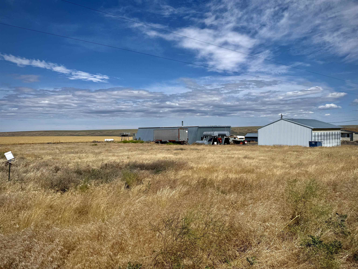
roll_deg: +1.0
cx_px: 179
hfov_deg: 71.6
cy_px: 134
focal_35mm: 24
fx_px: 248
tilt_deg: -1.1
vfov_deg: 56.8
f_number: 1.78
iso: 80
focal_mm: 6.76
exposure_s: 1/11905
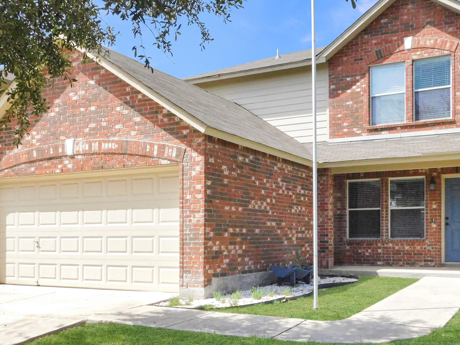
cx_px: 249
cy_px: 184
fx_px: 532
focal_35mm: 40
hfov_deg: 46.8
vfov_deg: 35.9
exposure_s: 1/1500
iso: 800
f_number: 6.4
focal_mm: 5.3
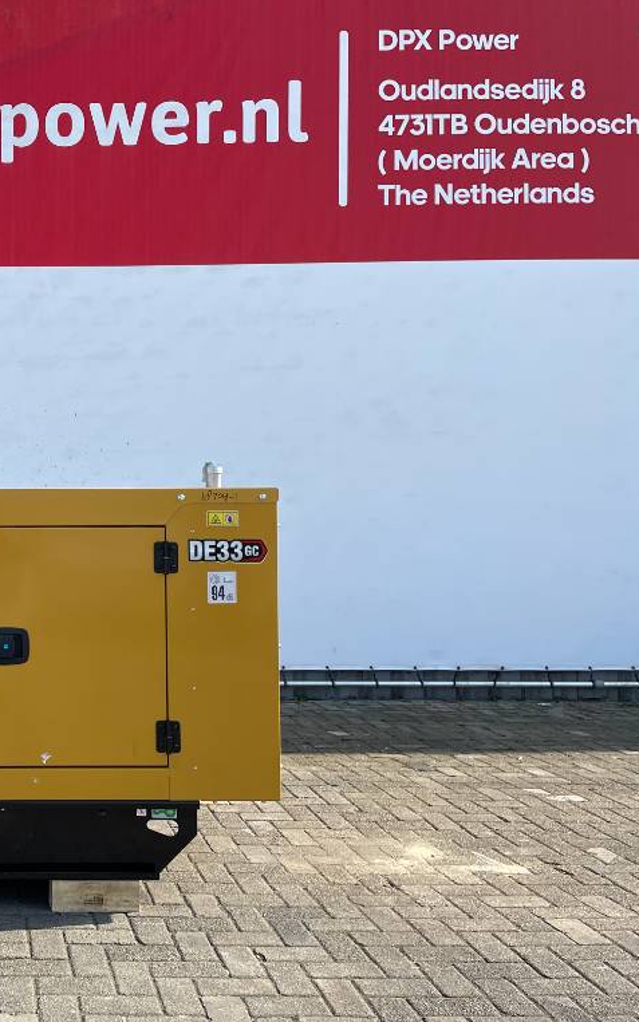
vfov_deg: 52.7
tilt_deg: +0.6
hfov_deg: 31.5
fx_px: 1031
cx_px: -17
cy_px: 510
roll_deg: +0.2
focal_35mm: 37
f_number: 1.6
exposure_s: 1/1618
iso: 32
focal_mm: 4.2
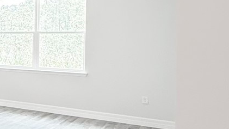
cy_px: 42
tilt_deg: -0.1
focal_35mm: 58
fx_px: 352
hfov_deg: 24.5
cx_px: -142
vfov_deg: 20.7
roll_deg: -0.3
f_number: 2.2
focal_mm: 2.22
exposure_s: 1/120
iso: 320
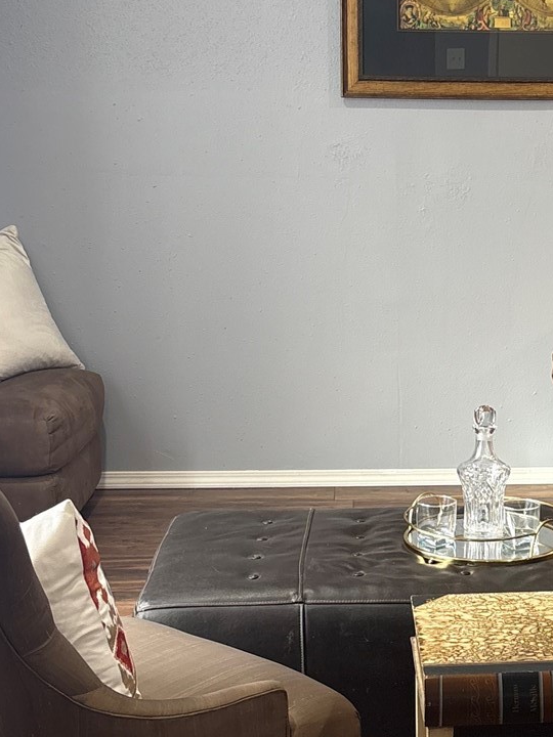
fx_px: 1576
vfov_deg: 26.3
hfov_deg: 19.6
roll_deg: +0.1
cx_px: 473
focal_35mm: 74
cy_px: 434
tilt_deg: -13.0
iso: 100
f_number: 1.6
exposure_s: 1/60
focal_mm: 5.96
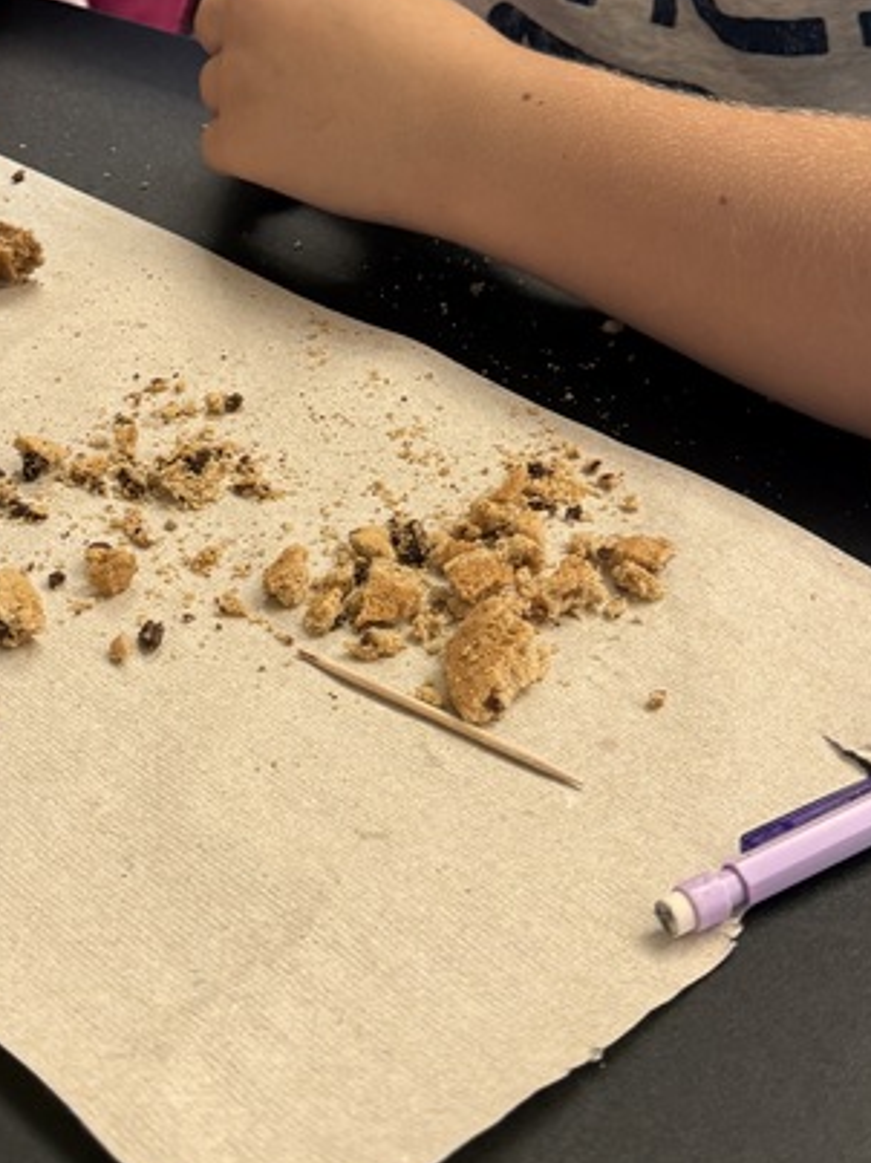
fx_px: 2048
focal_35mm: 61
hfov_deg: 23.9
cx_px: 286
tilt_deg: -25.3
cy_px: 92
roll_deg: +5.4
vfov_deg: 30.2
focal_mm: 6.76
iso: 250
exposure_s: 1/60
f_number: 1.78
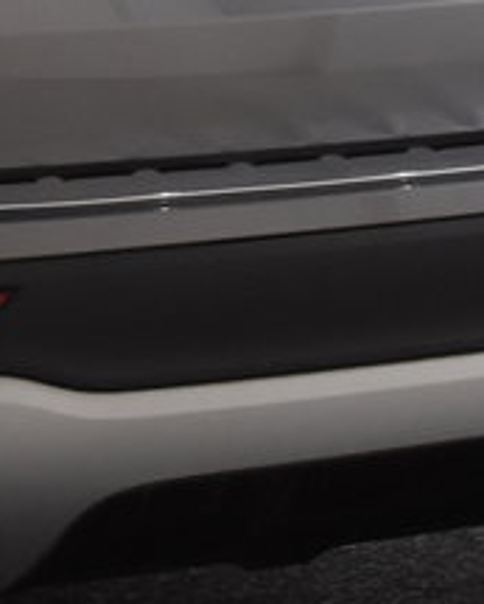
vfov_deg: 10.2
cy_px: -52
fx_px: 3346
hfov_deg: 8.2
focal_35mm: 187
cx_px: -25
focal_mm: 28
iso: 1600
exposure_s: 1/100
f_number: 5
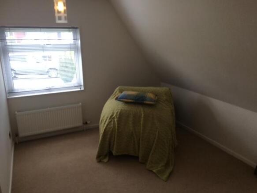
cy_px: 96
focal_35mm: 29
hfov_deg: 61.7
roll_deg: +1.3
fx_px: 215
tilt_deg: -16.8
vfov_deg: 48.2
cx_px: 128
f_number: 2.2
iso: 100
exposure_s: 1/100
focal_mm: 4.15
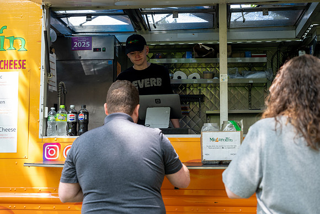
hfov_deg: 36.2
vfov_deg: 24.6
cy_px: 107
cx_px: 160
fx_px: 489
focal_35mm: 55
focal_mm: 55
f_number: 4
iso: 400
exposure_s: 1/160
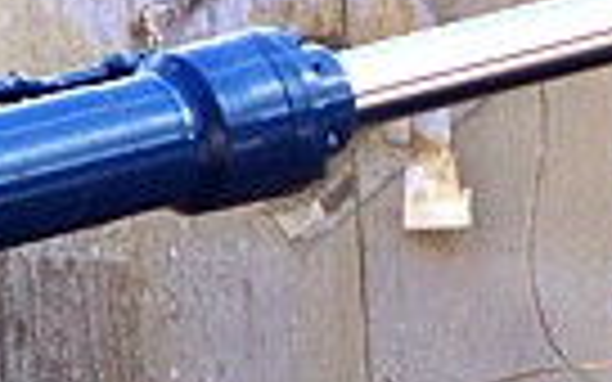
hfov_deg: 1.4
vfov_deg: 0.9
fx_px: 24635
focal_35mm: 1477
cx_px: 508
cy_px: 126
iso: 160
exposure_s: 1/400
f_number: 3.7
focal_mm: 63
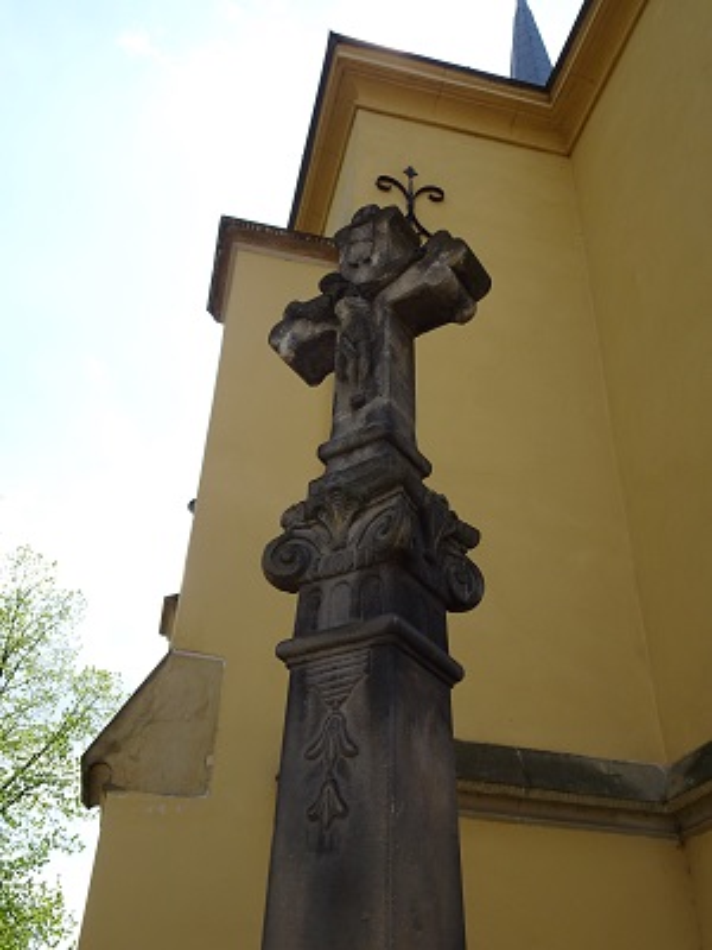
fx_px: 878
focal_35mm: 32
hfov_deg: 44.2
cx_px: 356
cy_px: 475
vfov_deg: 56.8
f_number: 4
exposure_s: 1/500
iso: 80
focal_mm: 5.43
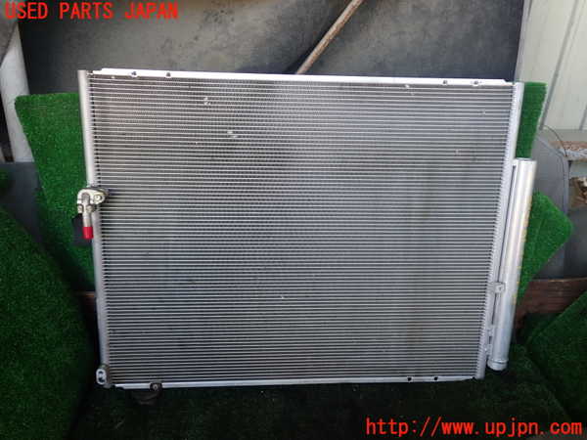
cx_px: 294
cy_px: 220
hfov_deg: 60.0
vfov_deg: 46.8
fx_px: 509
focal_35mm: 30
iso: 100
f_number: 2.3
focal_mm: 5.4
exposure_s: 1/60
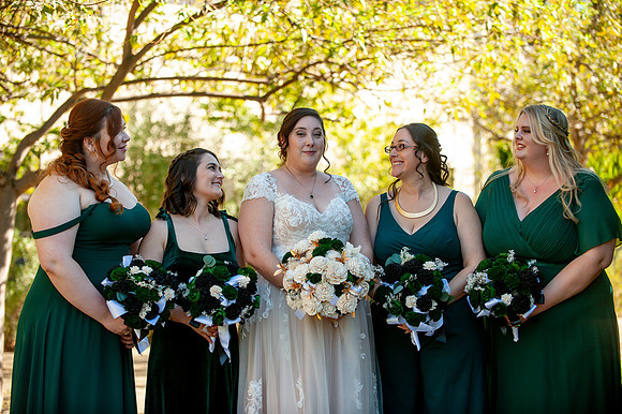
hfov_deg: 20.0
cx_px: 311
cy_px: 207
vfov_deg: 13.4
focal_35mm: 102
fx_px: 1761
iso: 400
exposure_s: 1/800
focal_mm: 102
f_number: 3.5
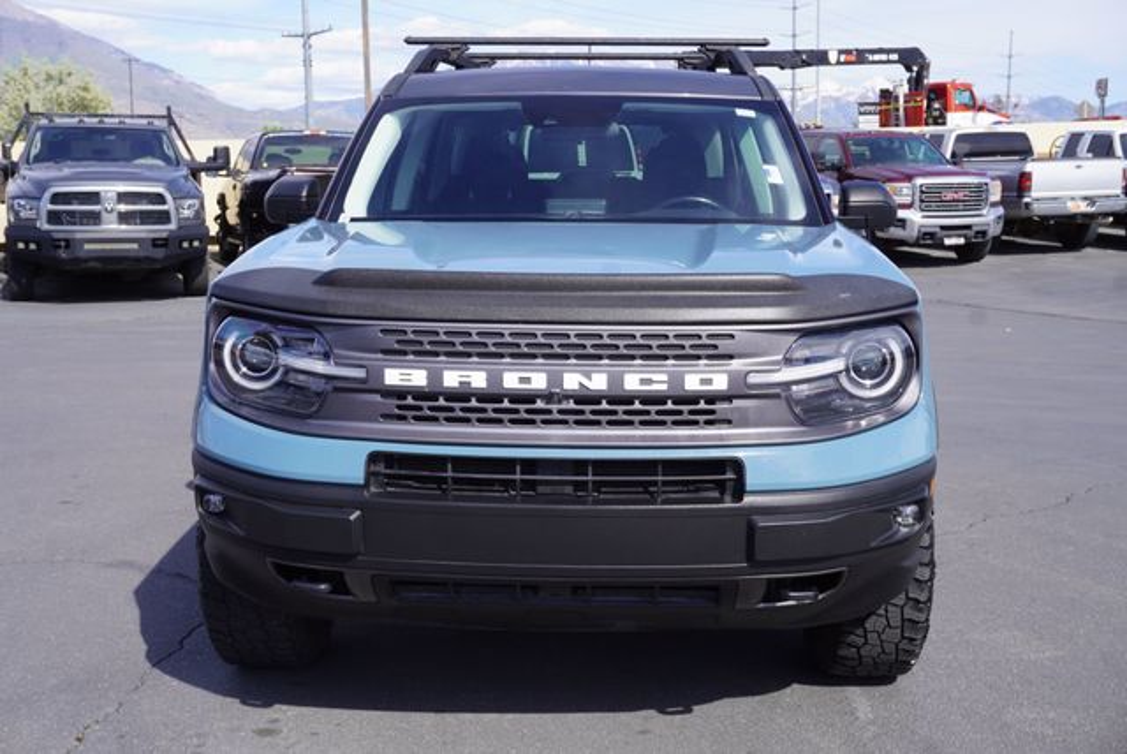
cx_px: 564
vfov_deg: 33.1
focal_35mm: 40
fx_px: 1269
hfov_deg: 47.9
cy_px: 377
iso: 100
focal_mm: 27
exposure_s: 1/125
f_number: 9
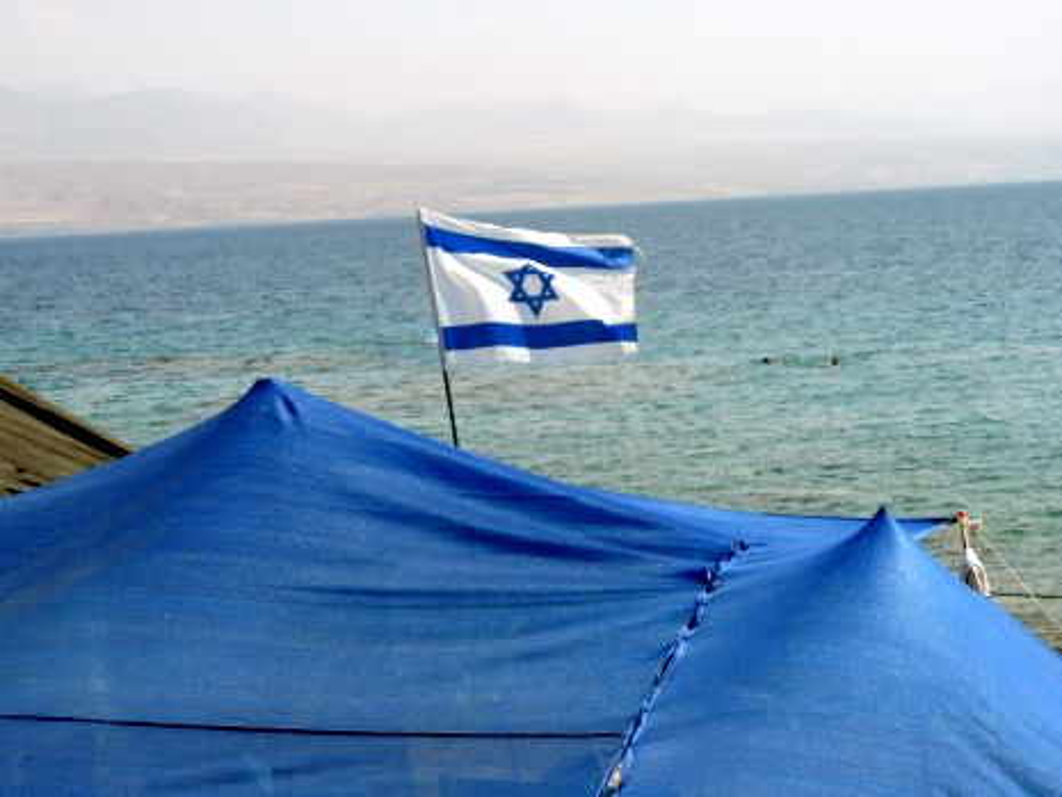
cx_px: 531
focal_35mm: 90
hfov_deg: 21.8
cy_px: 398
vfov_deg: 16.4
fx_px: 2762
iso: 80
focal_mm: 16
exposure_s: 1/500
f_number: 4.1
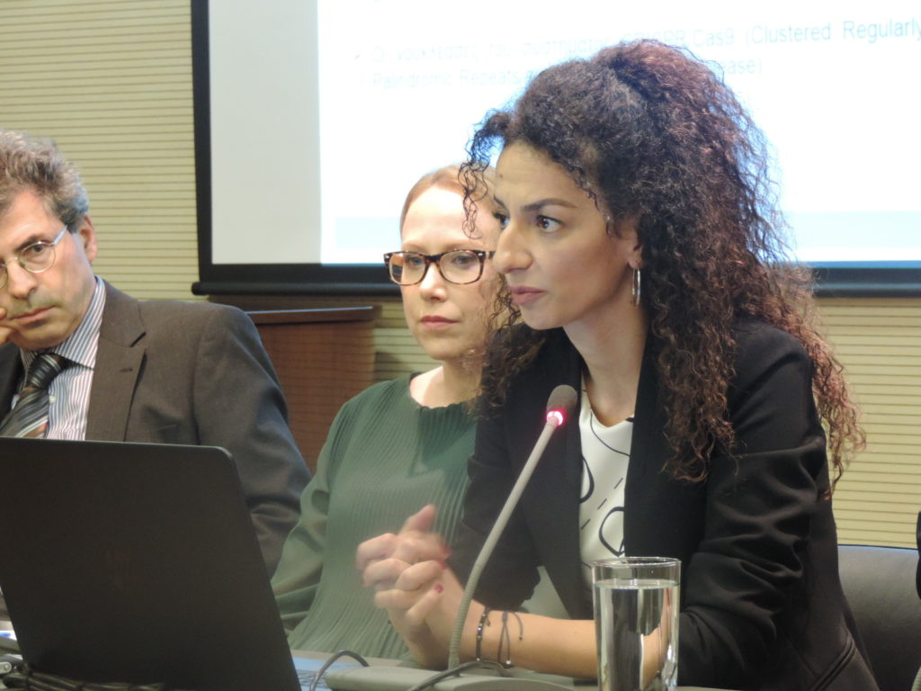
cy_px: 346
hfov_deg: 12.7
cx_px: 460
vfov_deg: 9.6
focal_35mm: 155
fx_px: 4124
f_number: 4.4
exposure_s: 1/15
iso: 800
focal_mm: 27.6
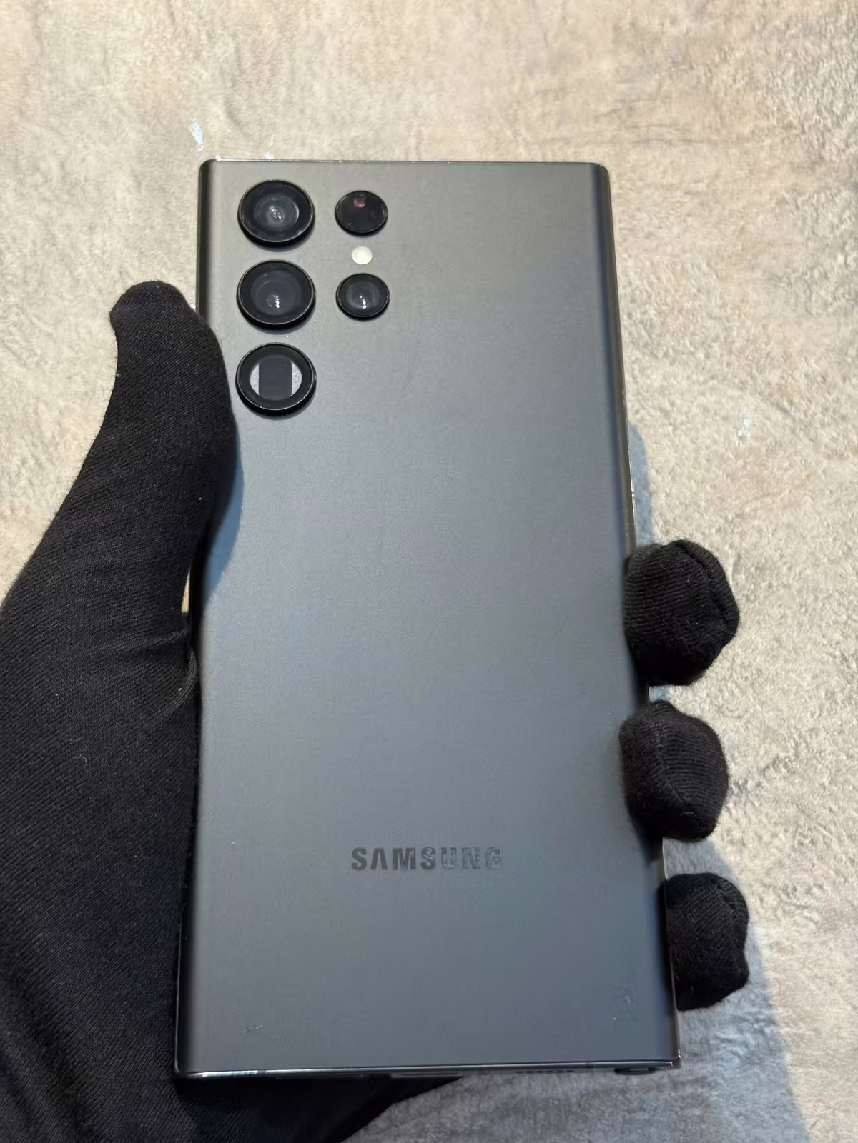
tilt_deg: +14.8
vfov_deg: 39.7
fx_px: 1586
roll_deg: -2.8
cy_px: 572
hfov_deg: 30.3
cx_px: 429
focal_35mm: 48
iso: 125
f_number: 1.78
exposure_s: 1/50
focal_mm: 6.76
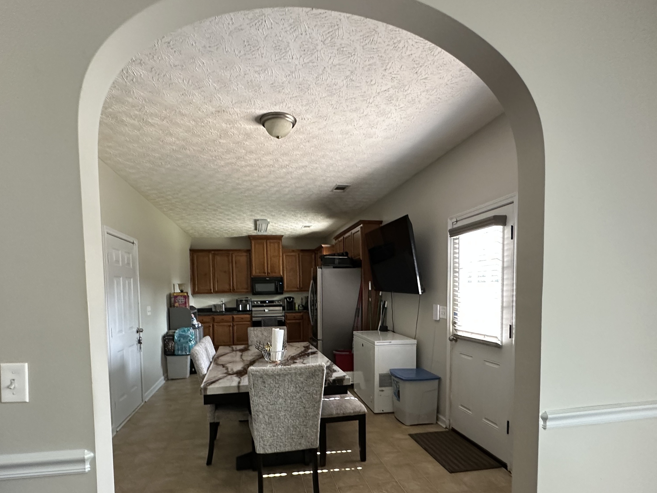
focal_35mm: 19
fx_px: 361
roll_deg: +1.3
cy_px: 310
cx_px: 314
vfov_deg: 67.6
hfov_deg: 84.6
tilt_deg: -1.7
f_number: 2.2
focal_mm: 2.22
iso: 400
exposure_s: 1/60
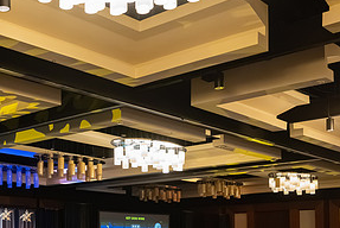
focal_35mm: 60
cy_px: 214
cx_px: 59
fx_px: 567
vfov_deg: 22.0
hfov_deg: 32.3
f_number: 2.8
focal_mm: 29
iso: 8000
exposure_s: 1/400
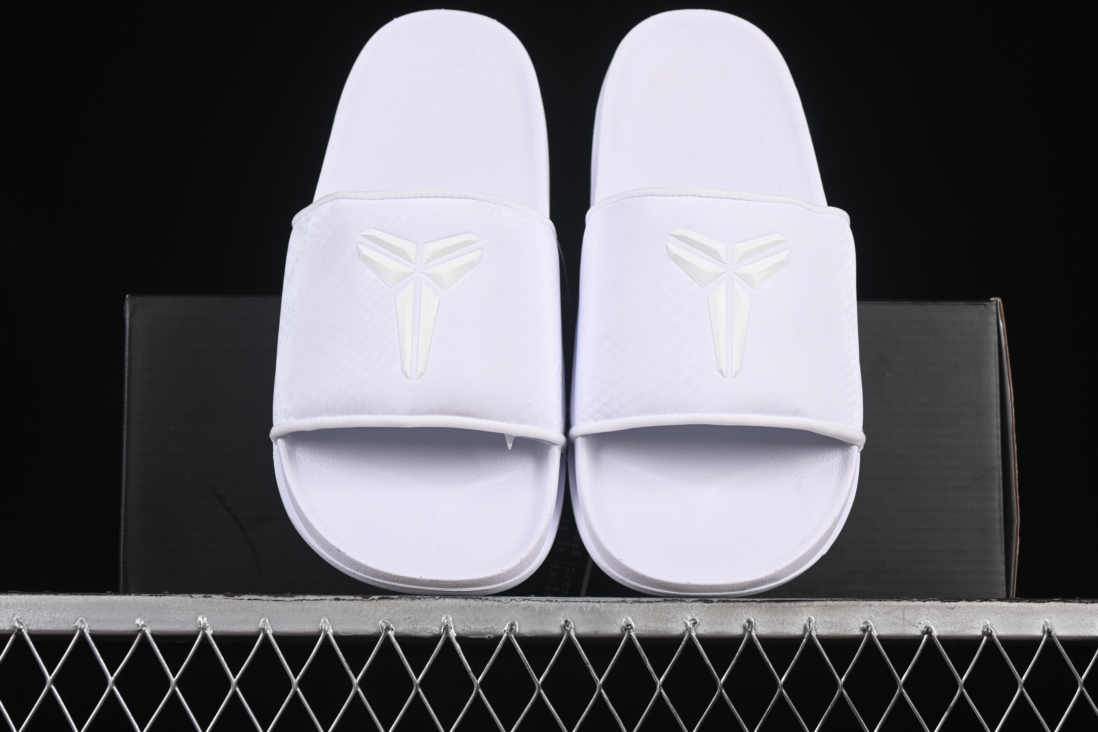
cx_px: 549
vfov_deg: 18.2
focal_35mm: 75
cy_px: 366
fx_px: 2287
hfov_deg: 27.0
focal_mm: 50
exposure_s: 1/100
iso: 160
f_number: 8
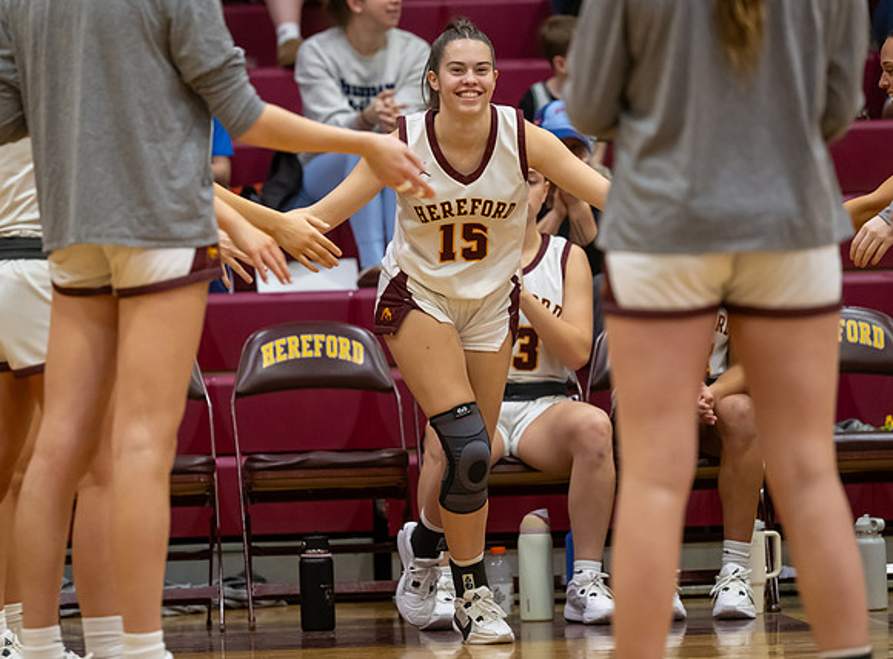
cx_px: 383
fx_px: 6147
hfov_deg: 8.3
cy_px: 274
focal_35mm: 240
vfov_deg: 6.1
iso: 3200
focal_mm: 165
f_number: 2.8
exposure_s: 1/640
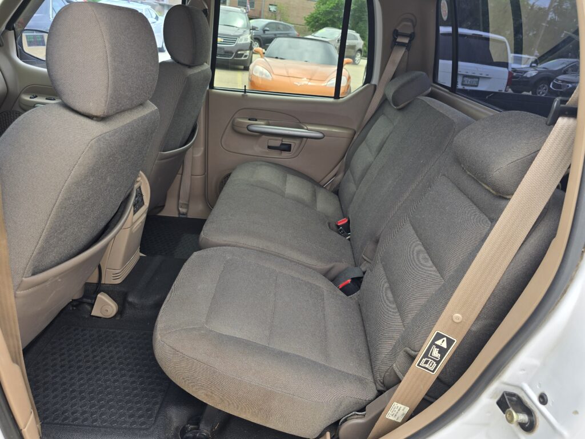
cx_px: 292
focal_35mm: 23
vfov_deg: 58.9
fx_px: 389
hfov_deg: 73.9
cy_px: 220
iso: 32
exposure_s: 1/180
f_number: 1.7
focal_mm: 6.3
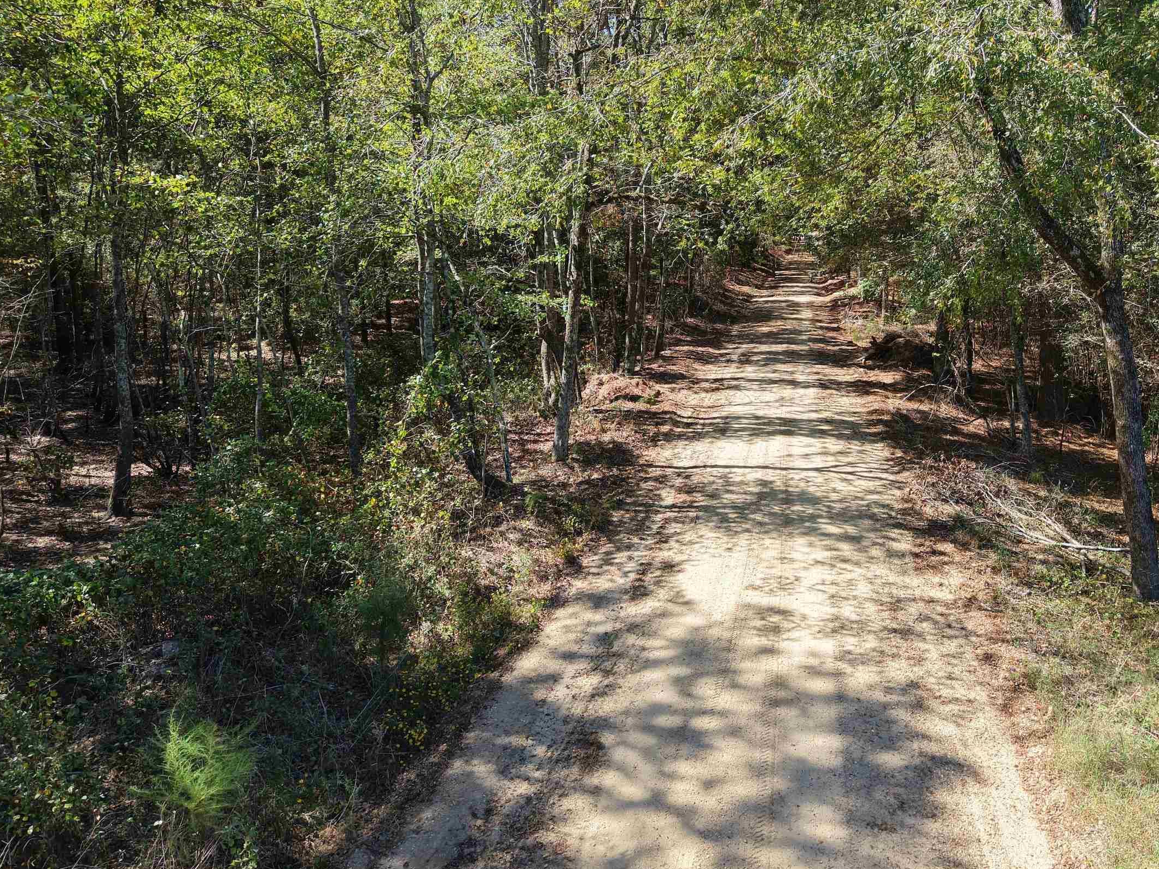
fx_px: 971
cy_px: 350
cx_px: 678
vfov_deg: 48.0
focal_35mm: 29
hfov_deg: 61.3
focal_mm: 8.67
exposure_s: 1/80
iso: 100
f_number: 1.8
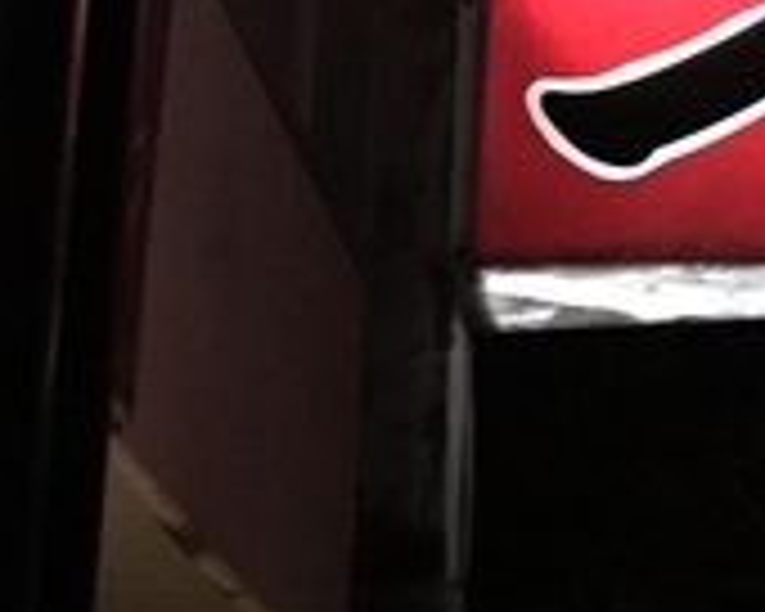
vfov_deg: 11.0
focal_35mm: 133
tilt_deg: +28.8
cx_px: 698
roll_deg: -0.5
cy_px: -387
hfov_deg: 14.3
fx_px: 3011
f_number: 2.2
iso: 400
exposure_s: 1/15
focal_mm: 4.15
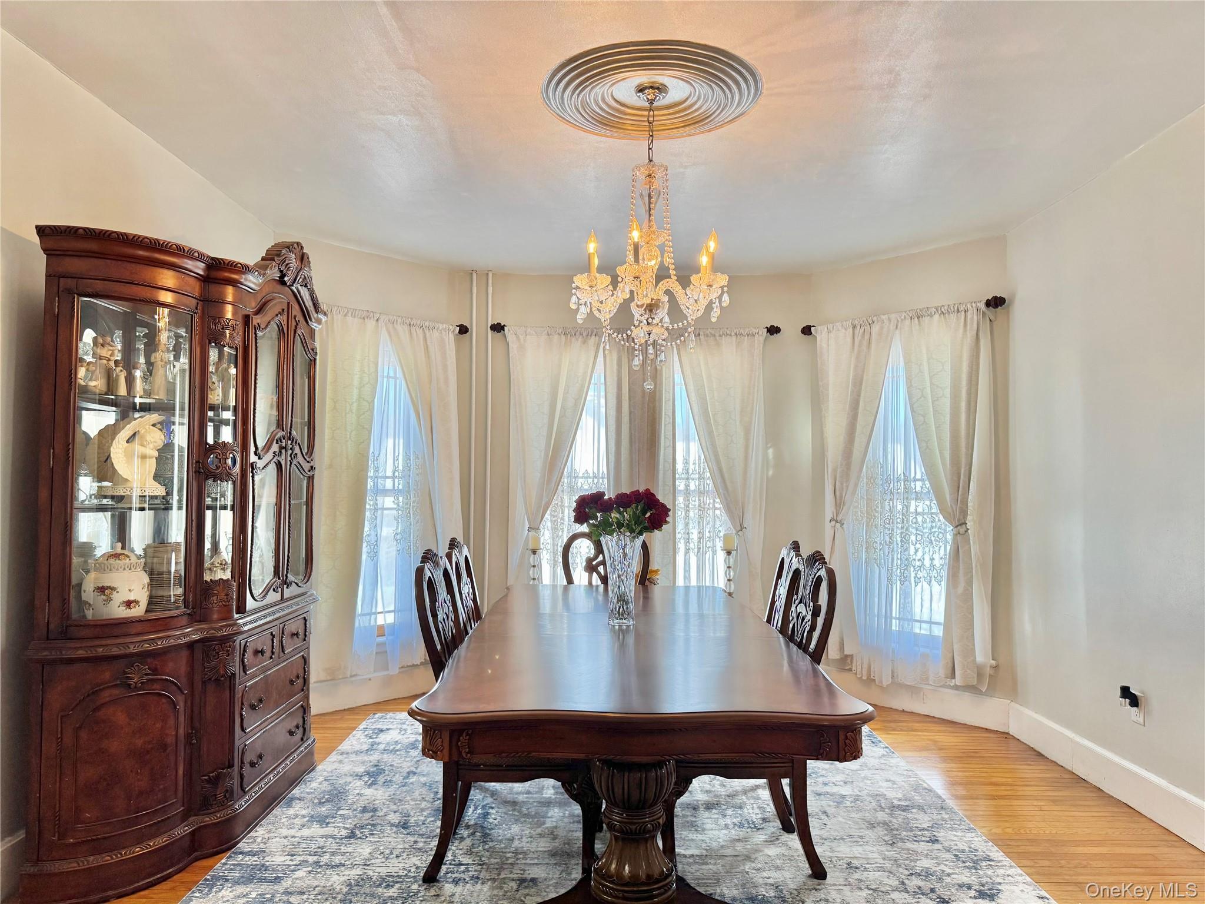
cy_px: 452
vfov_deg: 56.8
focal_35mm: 24
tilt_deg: +1.0
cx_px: 602
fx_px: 835
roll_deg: -0.4
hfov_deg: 71.6
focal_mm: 6.76
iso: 125
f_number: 1.78
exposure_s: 1/120
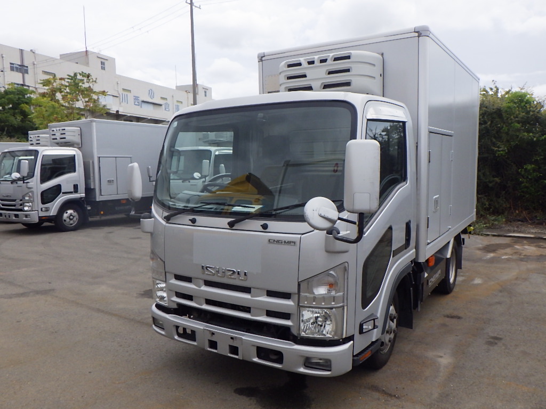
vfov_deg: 49.7
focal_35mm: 28
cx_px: 273
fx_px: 442
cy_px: 204
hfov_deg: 63.4
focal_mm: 5
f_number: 4.2
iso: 250
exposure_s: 1/1500
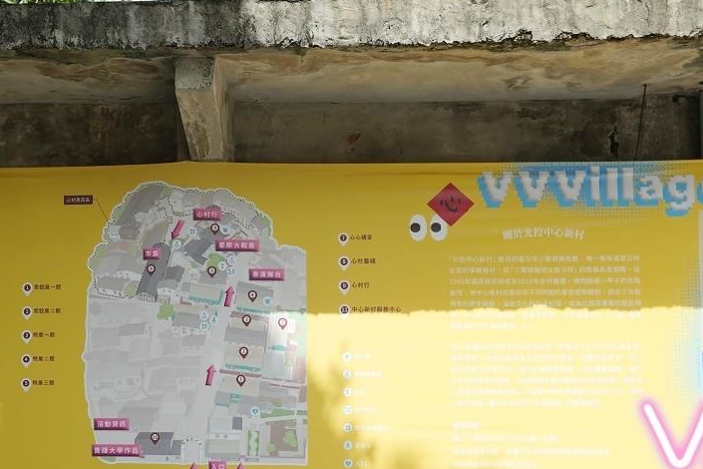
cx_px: 243
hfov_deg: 31.7
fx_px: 1230
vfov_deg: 21.5
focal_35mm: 63
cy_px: 274
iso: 100
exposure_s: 1/200
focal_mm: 37
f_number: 4.5
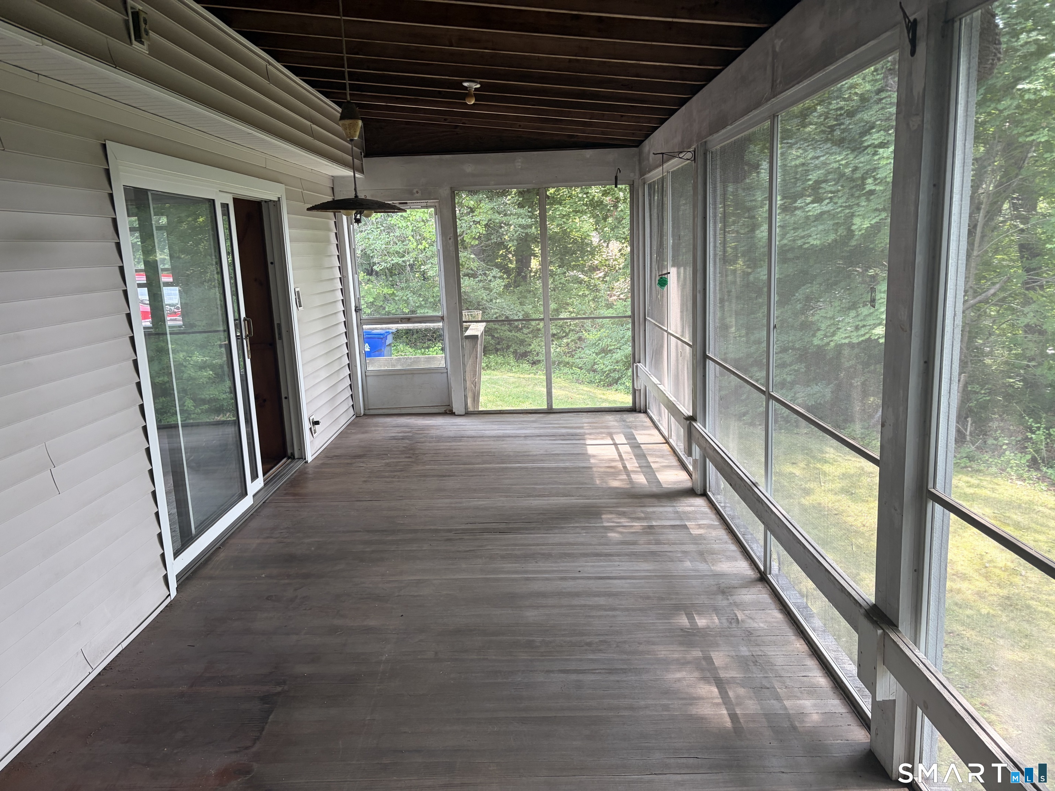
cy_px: 396
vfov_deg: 53.1
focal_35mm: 26
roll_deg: +2.3
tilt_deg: -10.7
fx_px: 792
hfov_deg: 67.3
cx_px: 528
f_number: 1.6
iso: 125
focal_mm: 5.96
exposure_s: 1/122
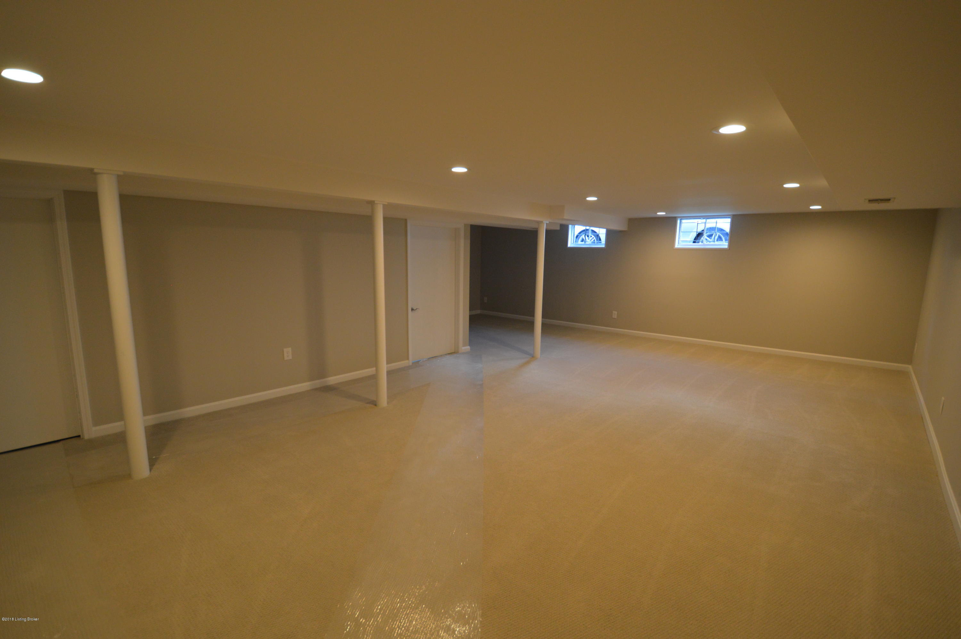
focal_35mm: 15
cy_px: 320
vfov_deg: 77.2
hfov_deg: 100.4
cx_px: 480
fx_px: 400
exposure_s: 1/60
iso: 640
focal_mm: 10
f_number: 3.5
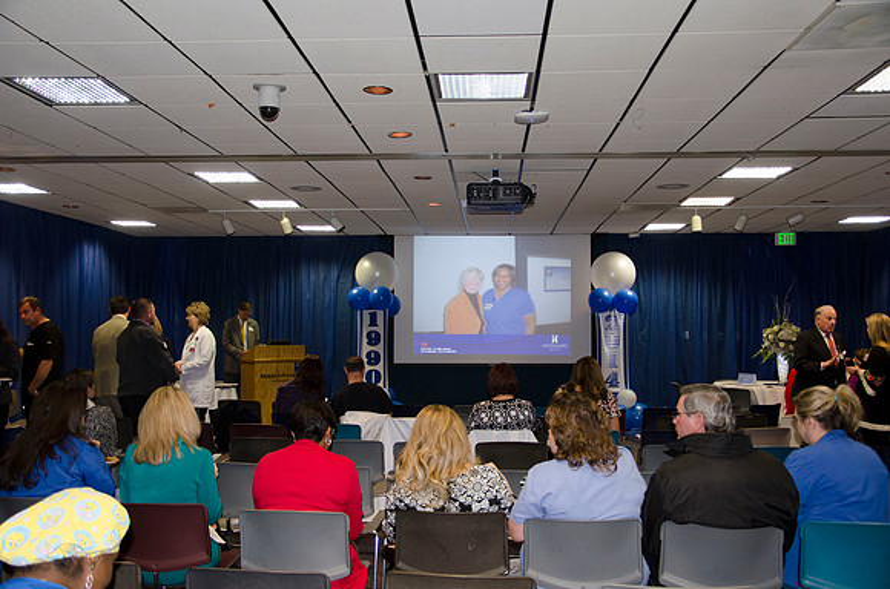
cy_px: 294
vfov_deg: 36.7
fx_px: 888
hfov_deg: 53.2
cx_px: 445
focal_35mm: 36
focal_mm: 24
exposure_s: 1/60
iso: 400
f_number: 4
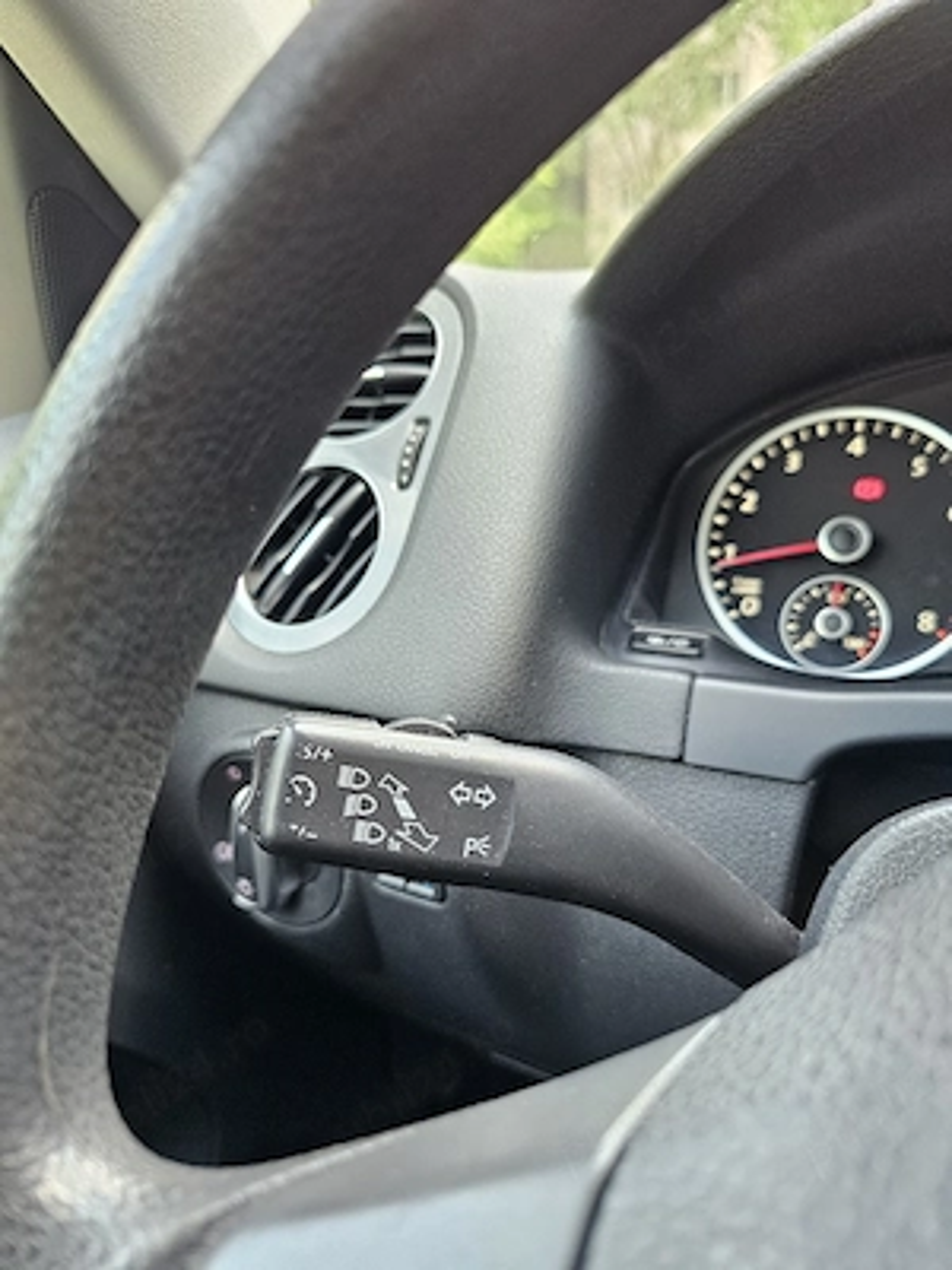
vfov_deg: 73.9
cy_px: 635
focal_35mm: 23
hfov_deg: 58.9
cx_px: 476
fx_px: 843
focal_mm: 6.3
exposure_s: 1/101
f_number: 1.7
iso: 250
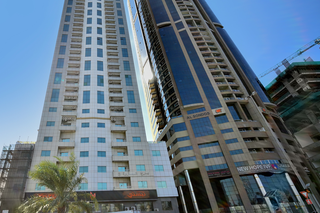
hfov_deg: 81.2
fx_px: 178
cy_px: 92
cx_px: 107
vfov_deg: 61.7
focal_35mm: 20
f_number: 2.8
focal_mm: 14
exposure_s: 1/1250
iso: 125
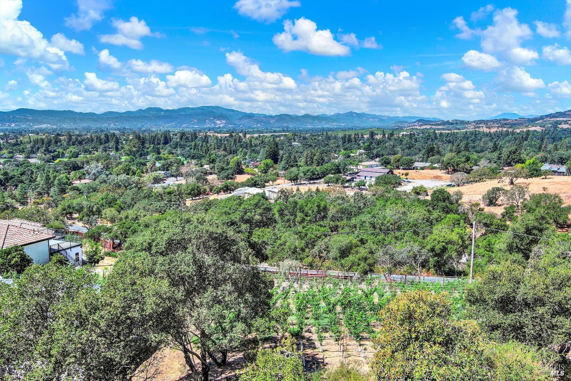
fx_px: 460
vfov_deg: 45.0
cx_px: 286
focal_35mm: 29
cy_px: 190
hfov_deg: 63.7
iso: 101
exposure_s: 1/1462
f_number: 2.8
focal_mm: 10.6
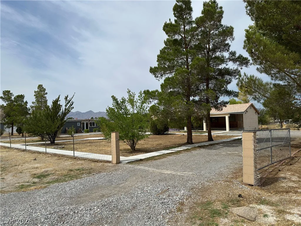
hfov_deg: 71.6
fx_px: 209
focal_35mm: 24
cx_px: 150
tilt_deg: +3.5
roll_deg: +1.0
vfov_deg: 56.8
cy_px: 113
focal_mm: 6.86
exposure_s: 1/8929
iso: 80
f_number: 1.78
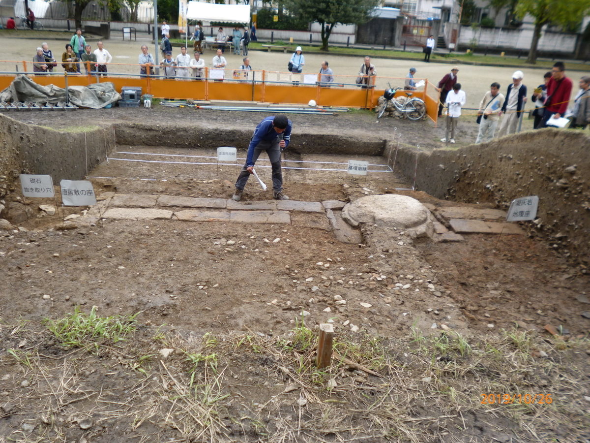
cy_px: 222
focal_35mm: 32
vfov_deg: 44.2
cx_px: 295
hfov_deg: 56.8
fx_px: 545
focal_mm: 5.6
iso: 100
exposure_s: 1/400
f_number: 3.2
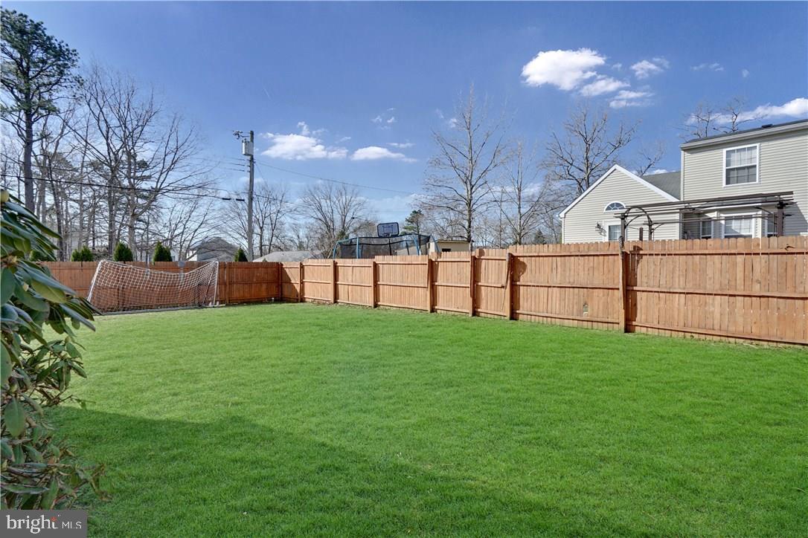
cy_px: 269
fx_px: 359
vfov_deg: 73.7
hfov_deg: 96.7
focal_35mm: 16
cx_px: 404
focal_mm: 16
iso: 200
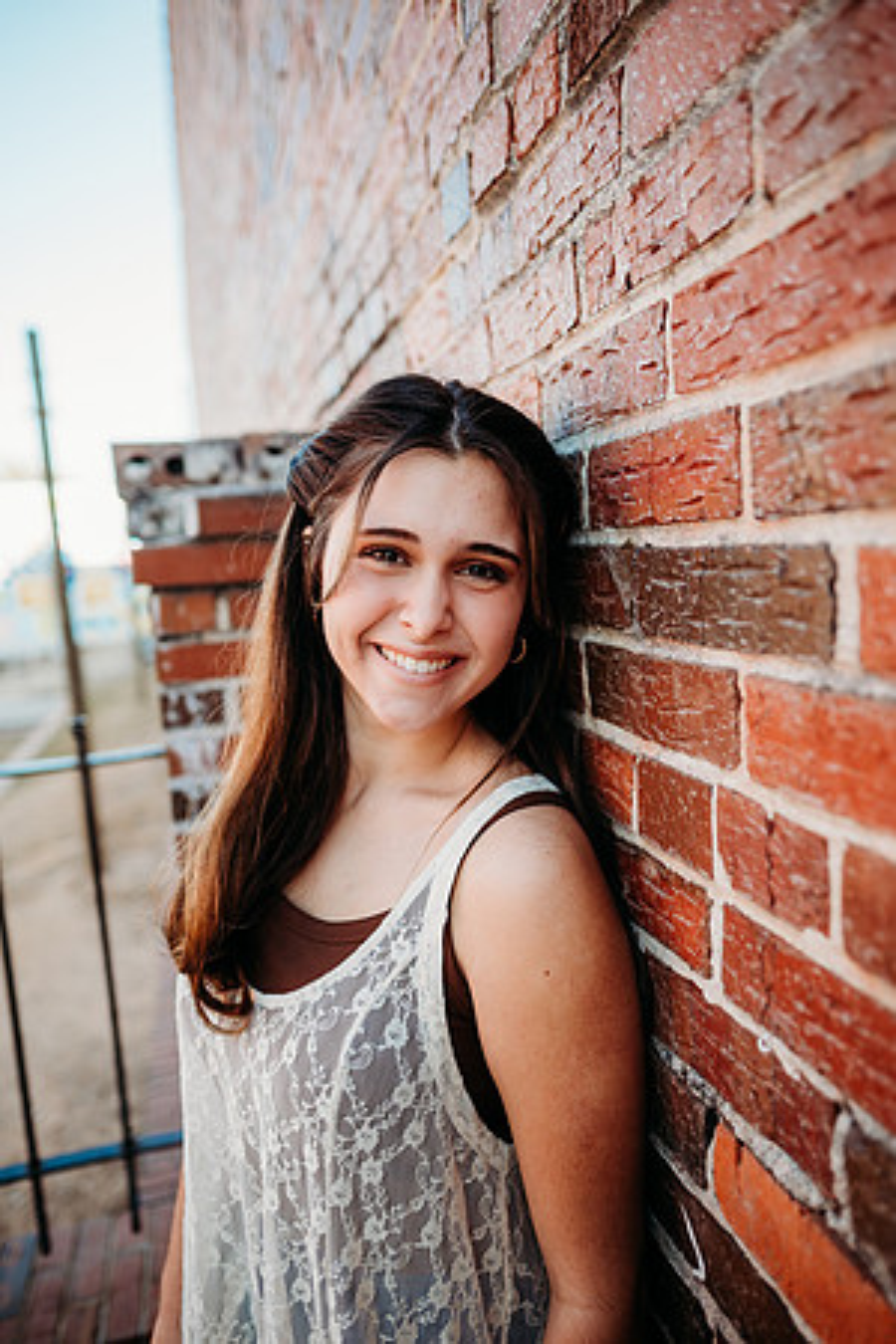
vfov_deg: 73.7
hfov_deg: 53.1
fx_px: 896
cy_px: 672
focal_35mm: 24
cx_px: 448
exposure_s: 1/320
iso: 100
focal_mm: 24
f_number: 2.2
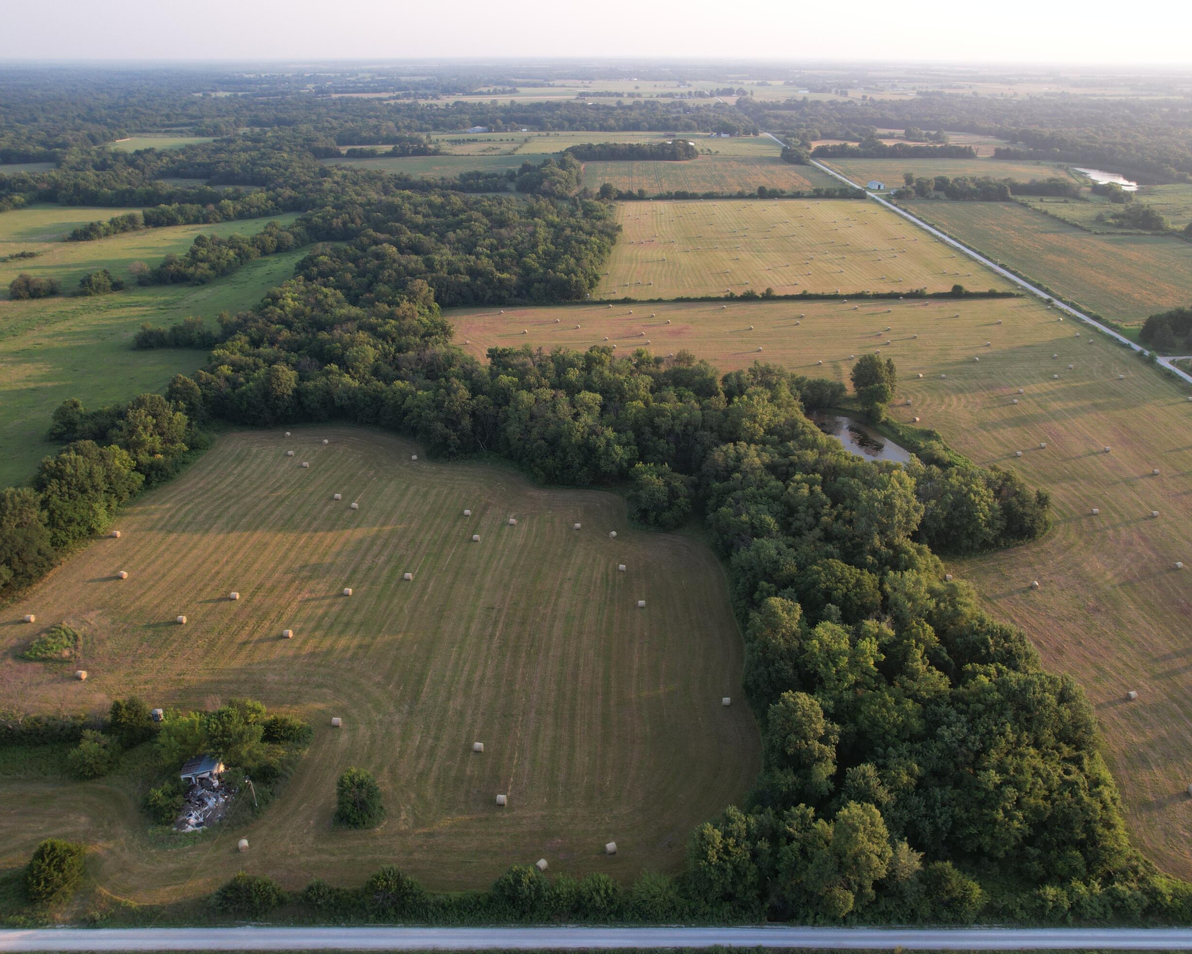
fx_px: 882
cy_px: 480
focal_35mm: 25
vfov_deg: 56.8
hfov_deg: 68.0
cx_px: 639
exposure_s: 1/50
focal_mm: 8.38
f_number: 2.8
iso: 110
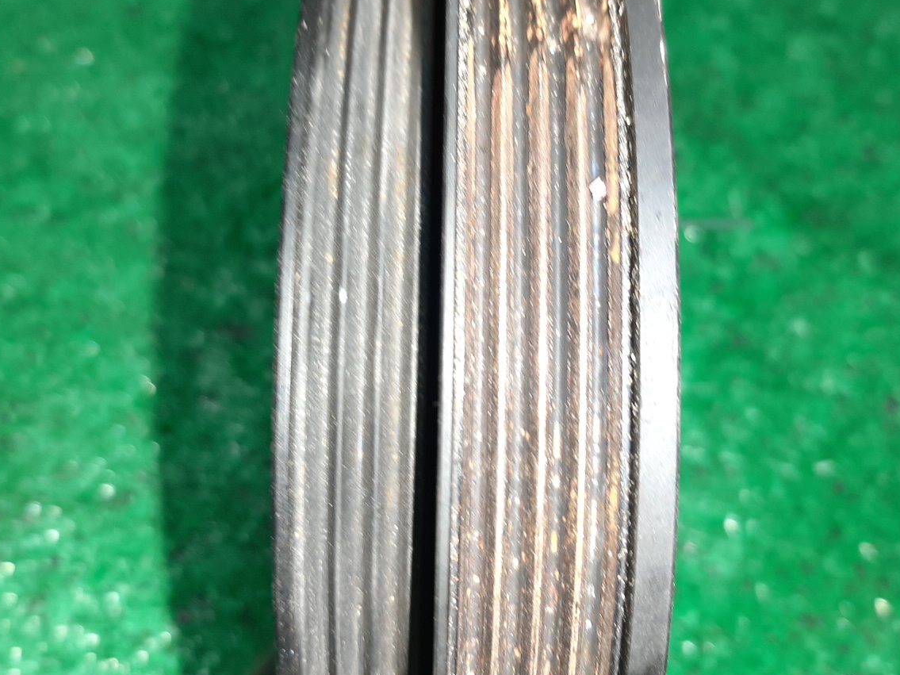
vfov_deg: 42.8
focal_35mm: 33
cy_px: 277
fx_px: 858
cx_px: 450
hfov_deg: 55.4
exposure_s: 1/50
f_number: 1.7
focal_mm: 3.93
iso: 175
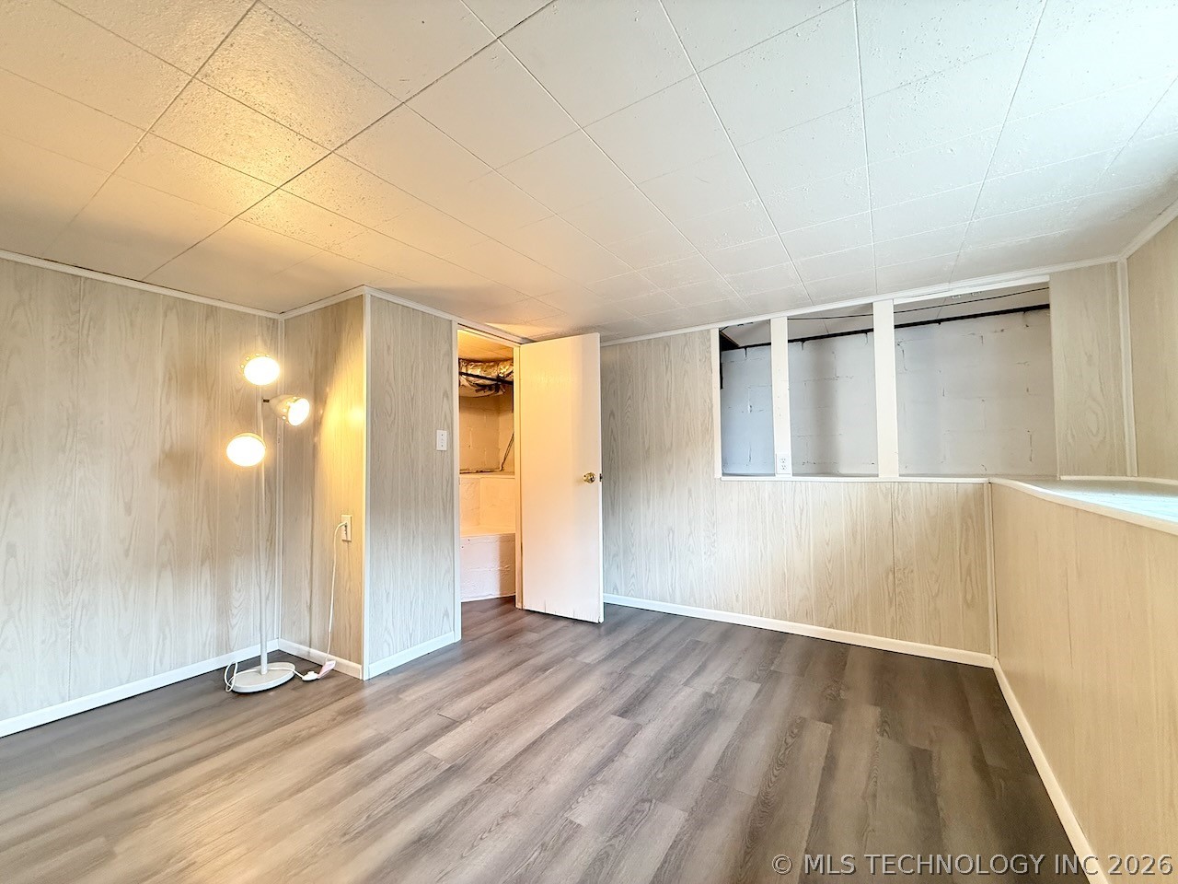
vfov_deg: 85.7
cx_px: 589
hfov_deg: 102.1
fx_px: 476
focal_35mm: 14
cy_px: 442
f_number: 2.2
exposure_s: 1/60
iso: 640
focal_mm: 2.22
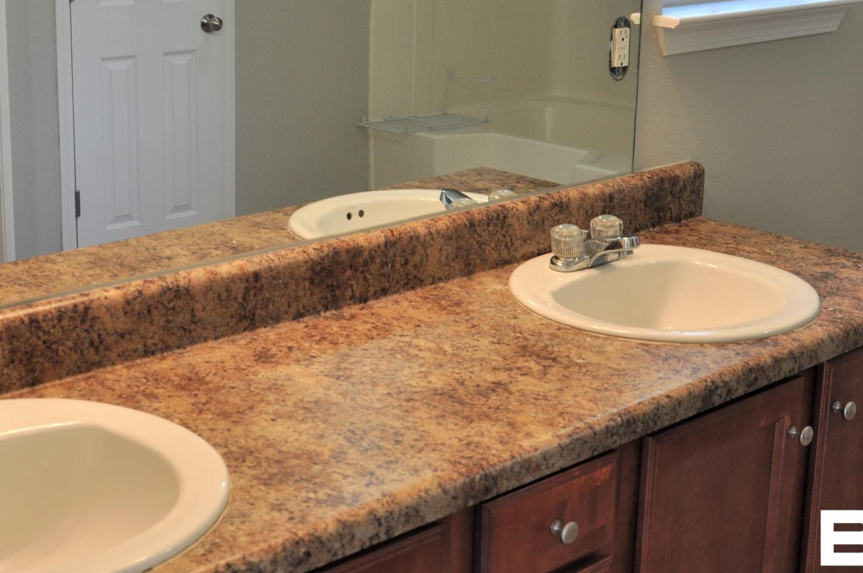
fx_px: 1436
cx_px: 336
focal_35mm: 60
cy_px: 189
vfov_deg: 22.5
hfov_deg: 33.3
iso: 320
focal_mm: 24
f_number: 5.6
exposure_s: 1/30
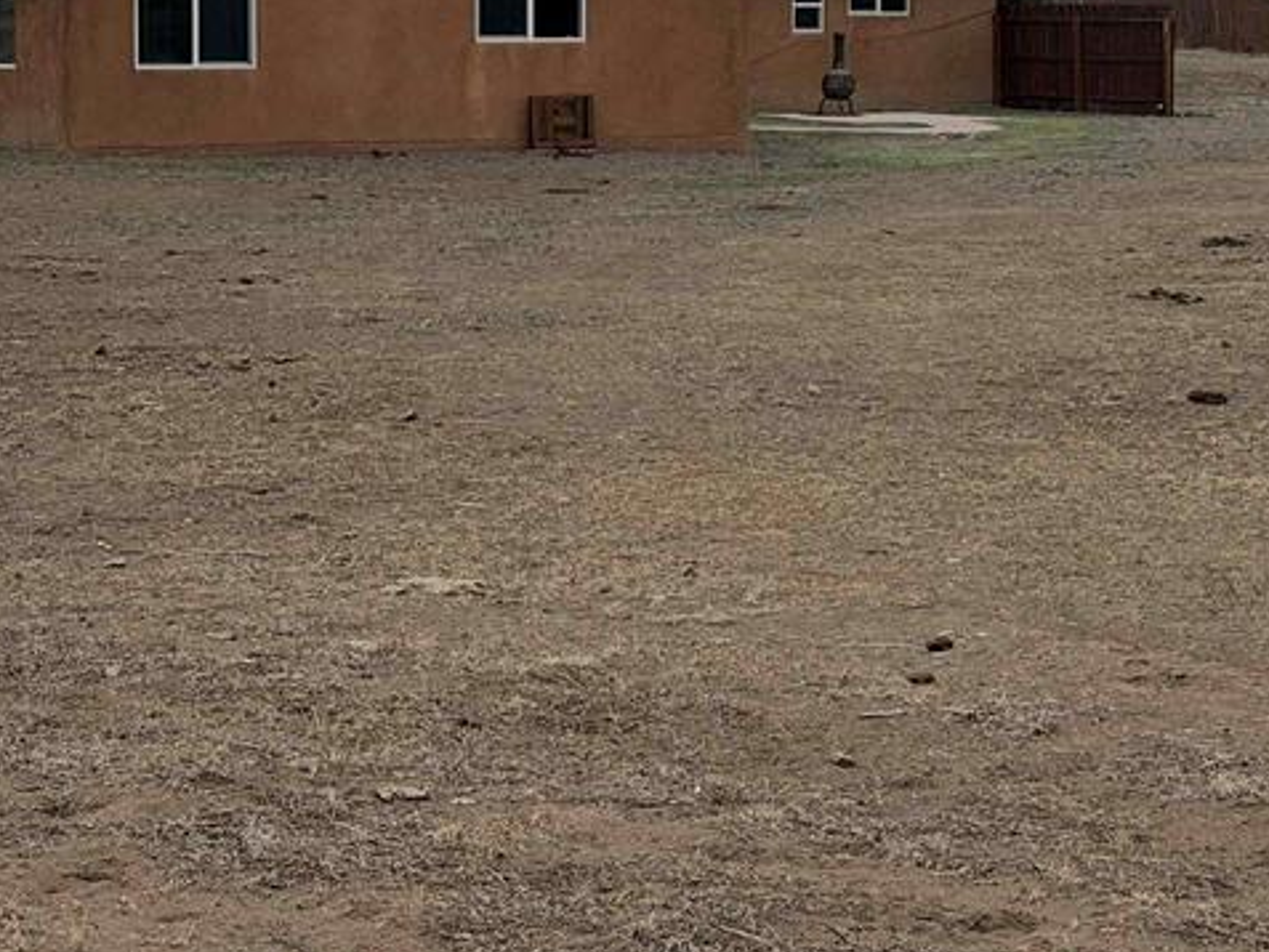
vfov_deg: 14.2
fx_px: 3777
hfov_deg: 19.1
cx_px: 694
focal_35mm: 103
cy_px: 53
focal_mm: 6.76
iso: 64
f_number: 1.78
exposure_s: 1/6536
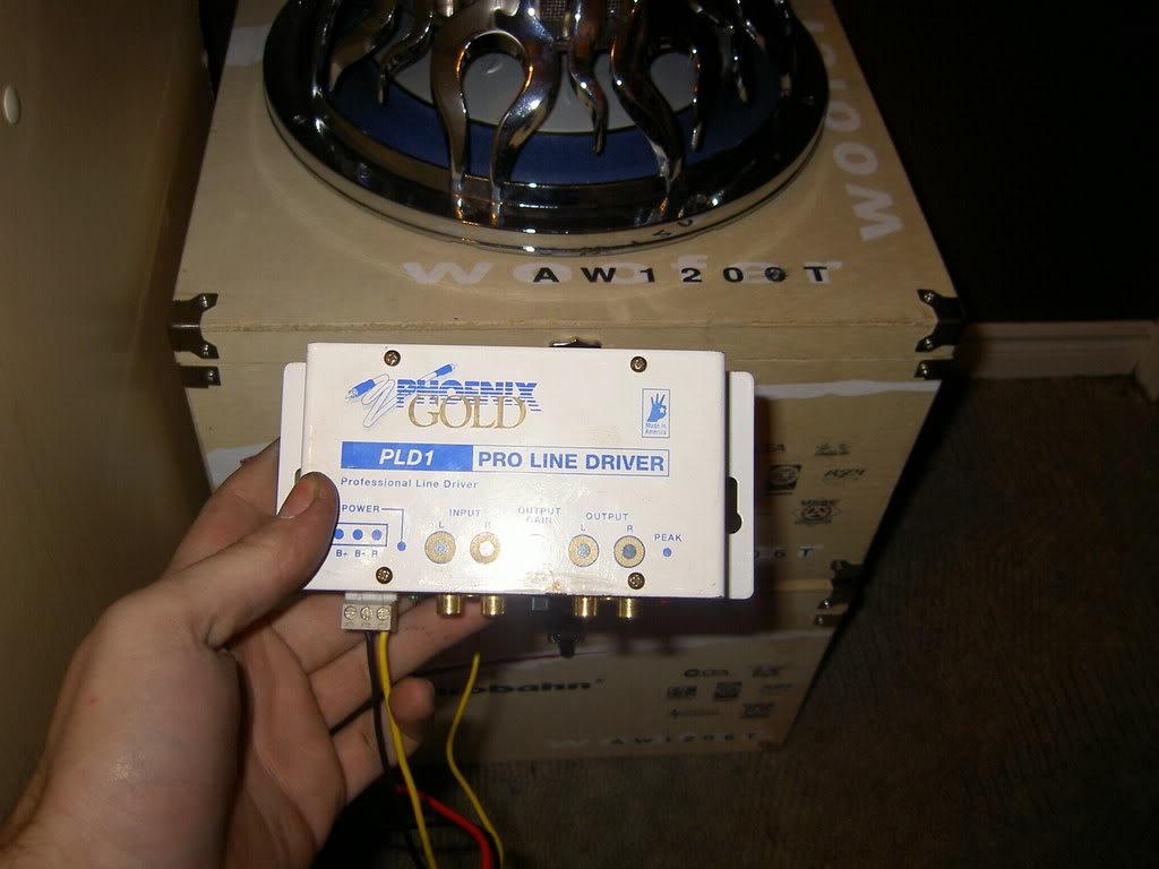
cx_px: 580
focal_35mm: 34
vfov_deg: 41.8
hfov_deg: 54.0
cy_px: 434
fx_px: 1138
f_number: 2.8
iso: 100
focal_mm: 5.6
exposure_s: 1/60
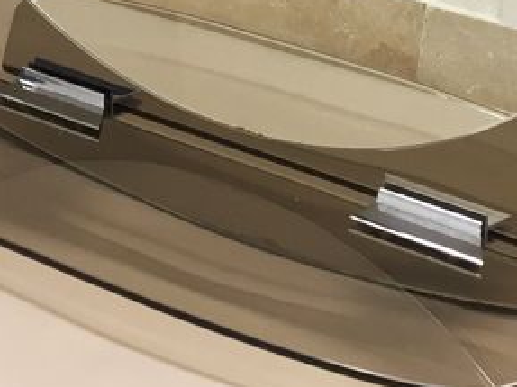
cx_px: 409
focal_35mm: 101
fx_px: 1508
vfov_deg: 13.6
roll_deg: +0.8
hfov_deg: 19.3
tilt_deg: -29.2
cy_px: -238
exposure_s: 1/33
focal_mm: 4.15
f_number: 2.2
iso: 80
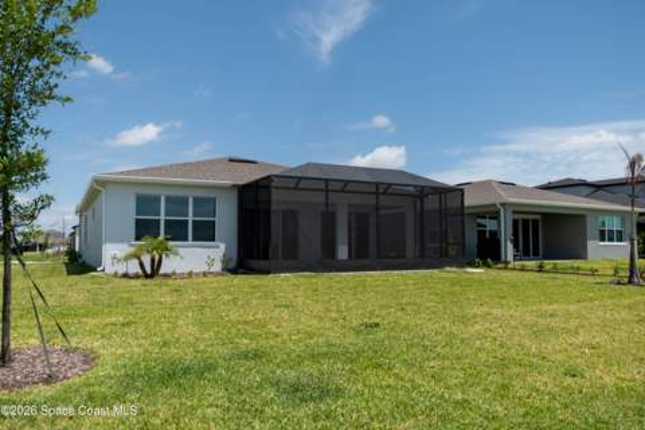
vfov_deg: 47.9
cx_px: 322
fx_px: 484
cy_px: 215
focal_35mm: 27
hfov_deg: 67.4
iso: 100
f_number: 7.1
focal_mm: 18
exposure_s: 1/800
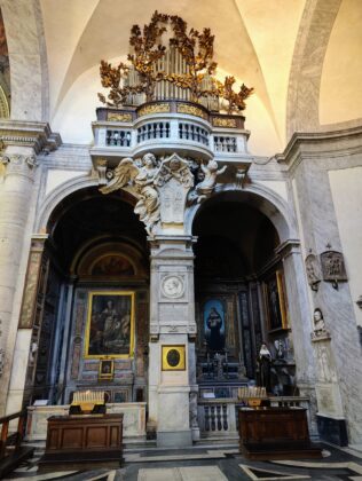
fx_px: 320
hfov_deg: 59.0
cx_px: 181
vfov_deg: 73.9
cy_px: 240
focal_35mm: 23
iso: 320
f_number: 1.8
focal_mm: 6.06
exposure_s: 1/30
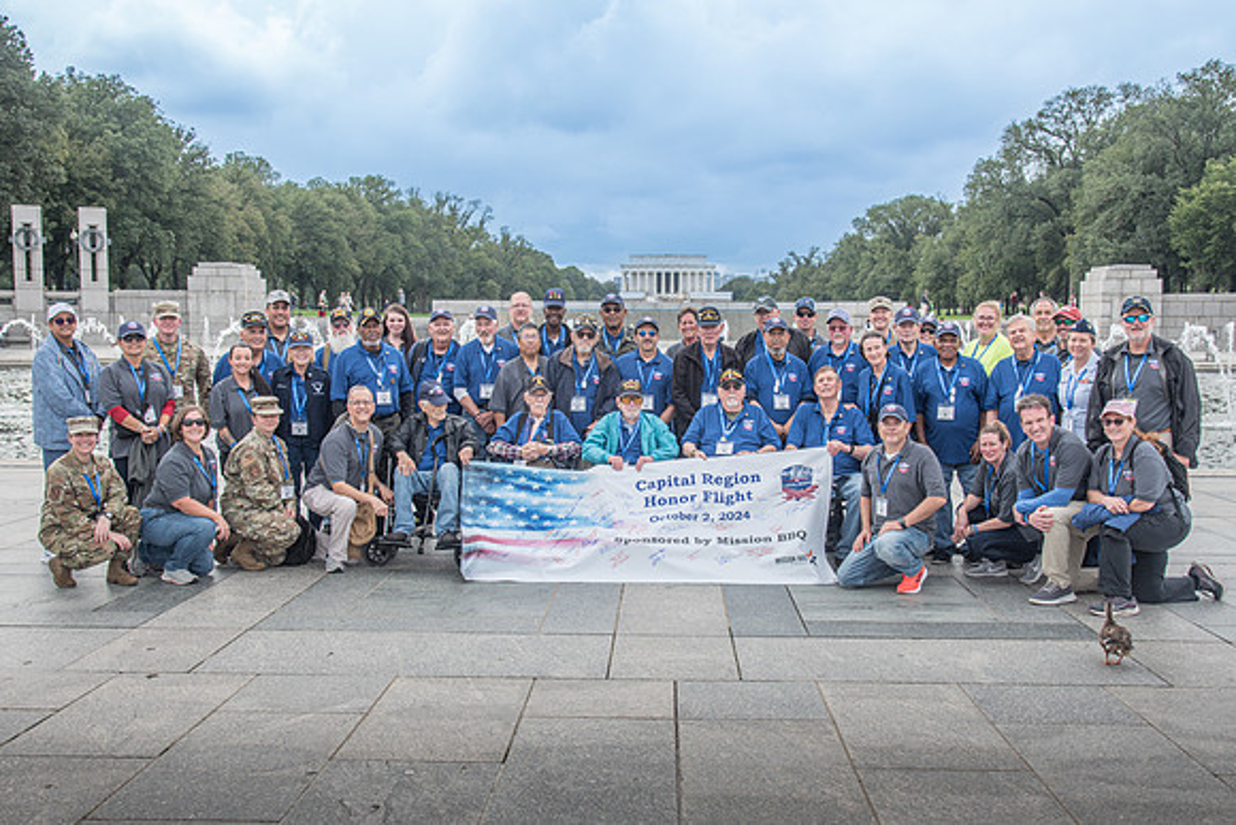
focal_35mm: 39
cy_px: 445
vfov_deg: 34.0
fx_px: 1349
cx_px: 613
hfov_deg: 49.2
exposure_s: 1/125
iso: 100
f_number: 7.1
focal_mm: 32
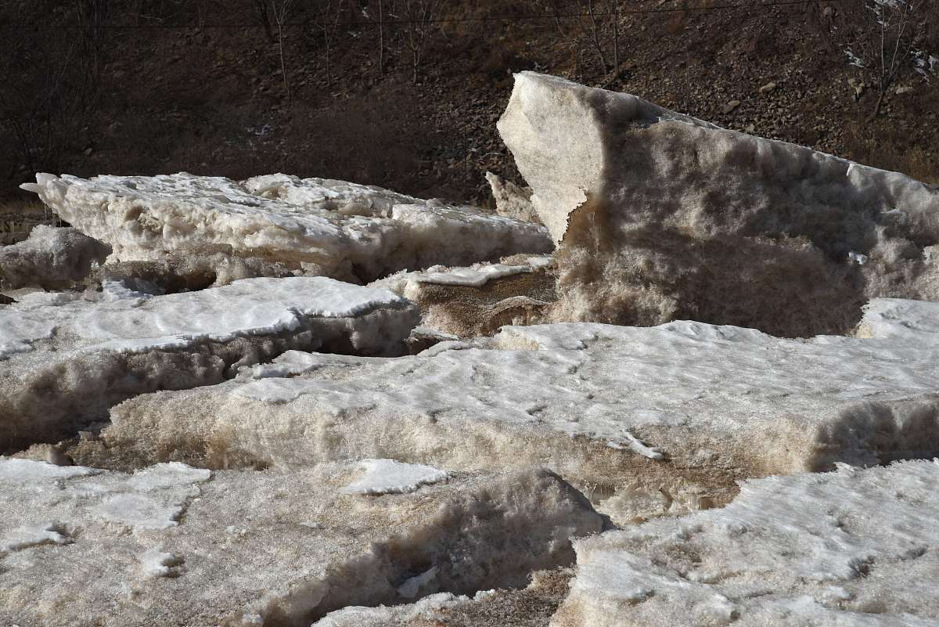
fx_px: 3131
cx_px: 470
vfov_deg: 11.4
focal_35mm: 120
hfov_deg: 17.1
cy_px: 314
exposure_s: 1/125
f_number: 14
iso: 160
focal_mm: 120
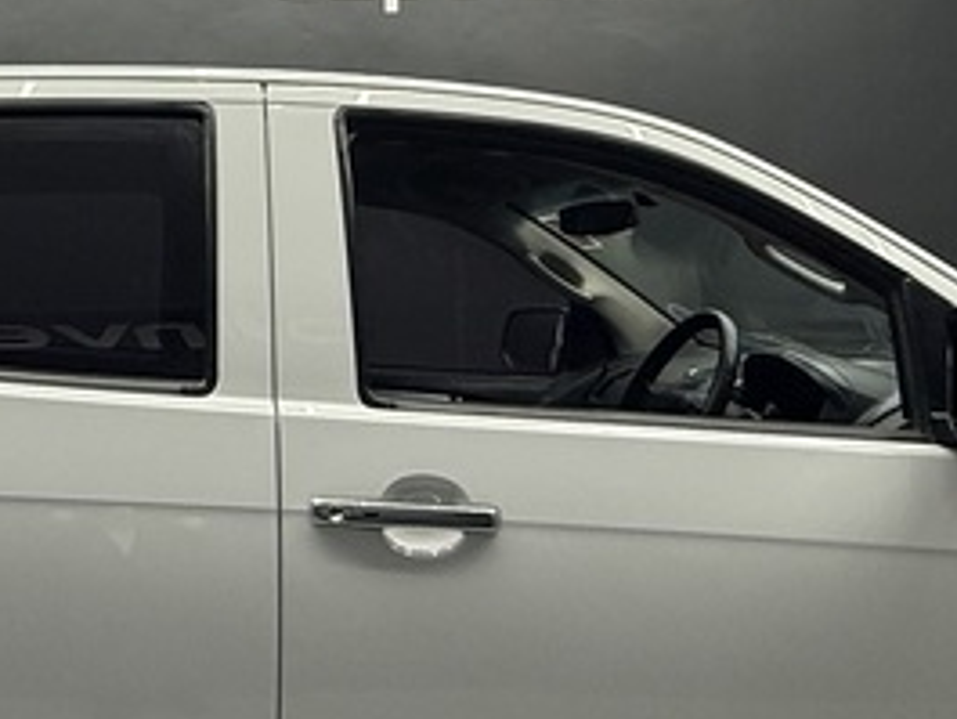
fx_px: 1494
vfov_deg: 27.0
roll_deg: +1.0
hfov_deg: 34.2
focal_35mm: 54
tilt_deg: +0.0
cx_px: 155
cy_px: 318
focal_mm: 2.22
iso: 100
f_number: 2.2
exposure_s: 1/99
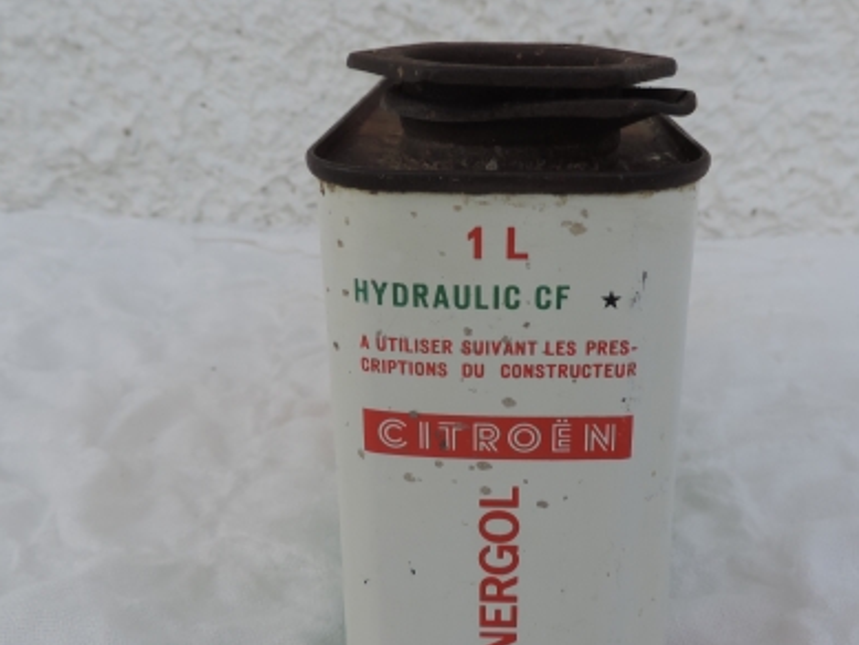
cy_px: 309
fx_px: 918
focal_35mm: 37
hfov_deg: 50.0
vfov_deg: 38.7
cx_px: 484
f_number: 3
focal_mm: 4.3
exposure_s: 1/400
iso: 80
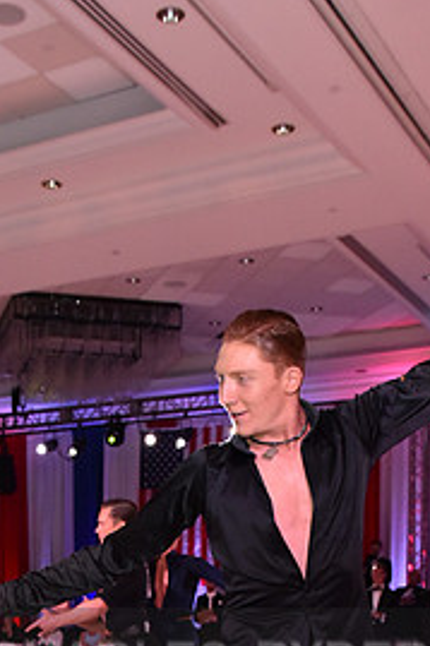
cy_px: 689
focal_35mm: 69
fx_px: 1238
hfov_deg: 19.6
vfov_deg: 27.1
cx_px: 136
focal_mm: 32
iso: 2500
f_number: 6.3
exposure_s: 1/320
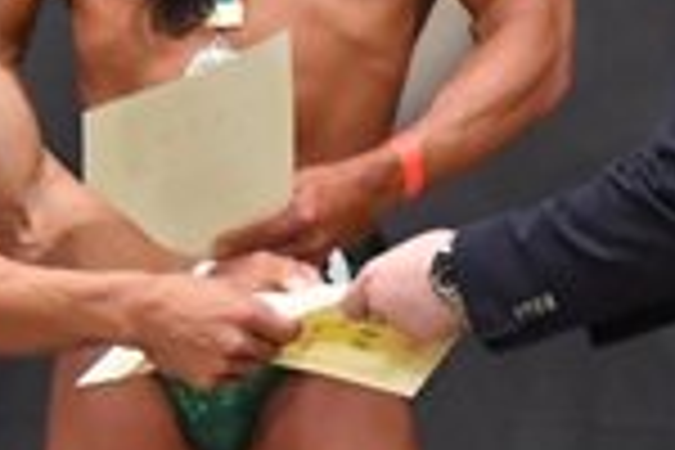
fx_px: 20998
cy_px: 522
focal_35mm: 1120
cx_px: 592
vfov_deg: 1.2
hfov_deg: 1.8
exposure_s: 1/400
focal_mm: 145
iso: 6400
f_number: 5.6
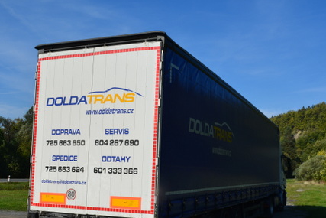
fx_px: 408
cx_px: 183
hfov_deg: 43.5
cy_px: 153
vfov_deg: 29.6
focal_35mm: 45
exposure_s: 1/160
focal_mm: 20
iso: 100
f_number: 11
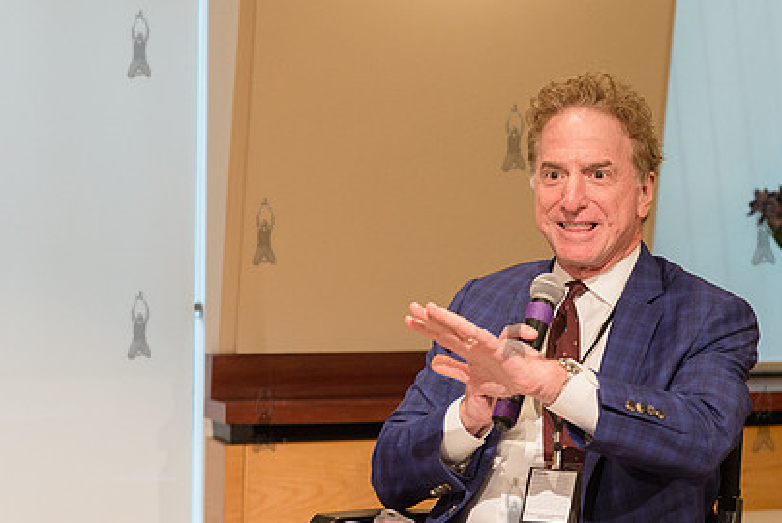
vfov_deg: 13.8
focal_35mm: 99
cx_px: 597
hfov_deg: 20.4
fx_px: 2152
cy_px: 269
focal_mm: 60
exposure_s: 1/200
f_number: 4
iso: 2500
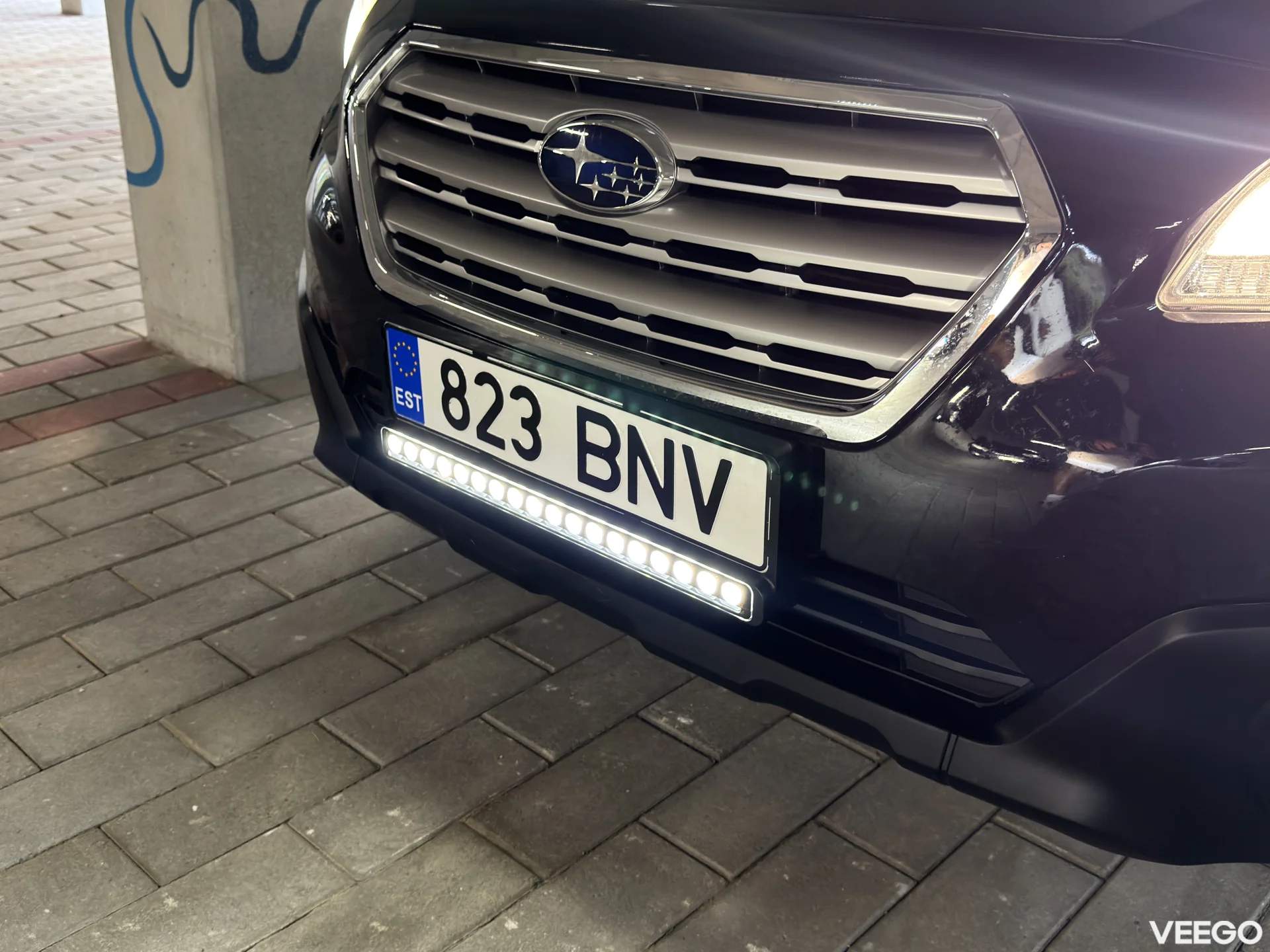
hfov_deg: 51.4
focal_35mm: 36
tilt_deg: -23.4
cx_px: 635
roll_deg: -1.7
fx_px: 1321
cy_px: 476
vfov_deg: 39.7
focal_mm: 6.76
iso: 200
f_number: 1.78
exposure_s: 1/60
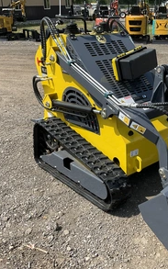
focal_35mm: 42
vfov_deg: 47.2
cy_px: 132
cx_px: 134
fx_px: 308
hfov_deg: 29.8
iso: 25
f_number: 1.8
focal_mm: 3
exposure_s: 1/1377
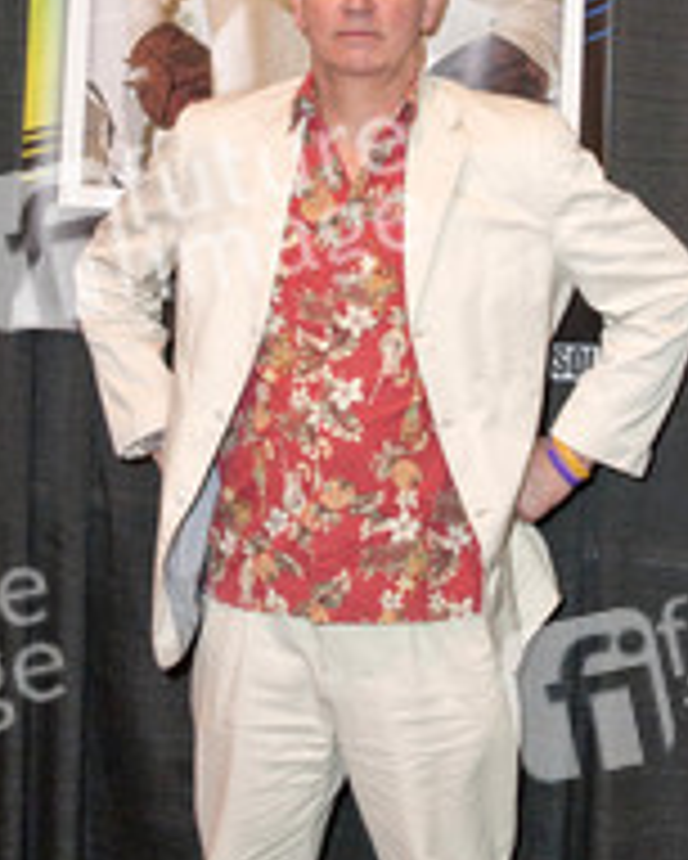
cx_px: 326
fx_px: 1450
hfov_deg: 26.7
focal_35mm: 57
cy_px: 450
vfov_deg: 33.0
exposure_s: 1/400
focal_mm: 29
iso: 640
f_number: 4
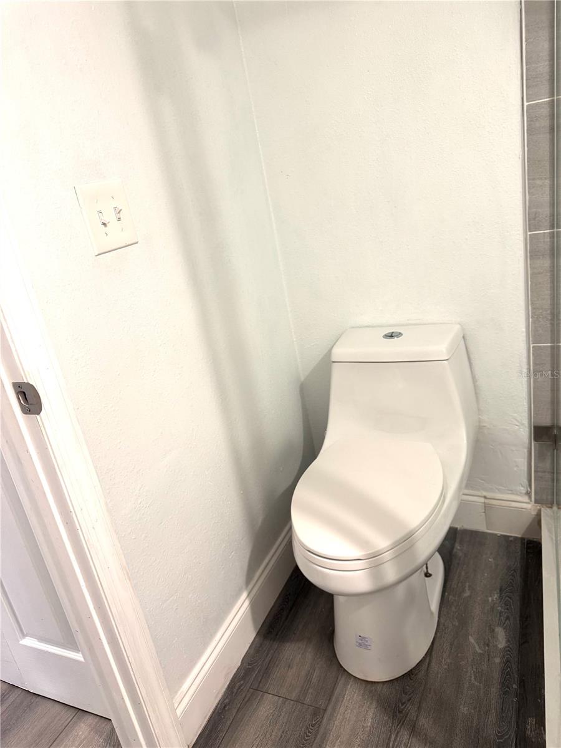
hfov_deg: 56.8
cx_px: 280
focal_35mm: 24
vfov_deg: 71.6
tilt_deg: -19.4
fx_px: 519
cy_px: 374
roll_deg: +11.5
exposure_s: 1/60
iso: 200
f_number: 1.78
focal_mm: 6.76
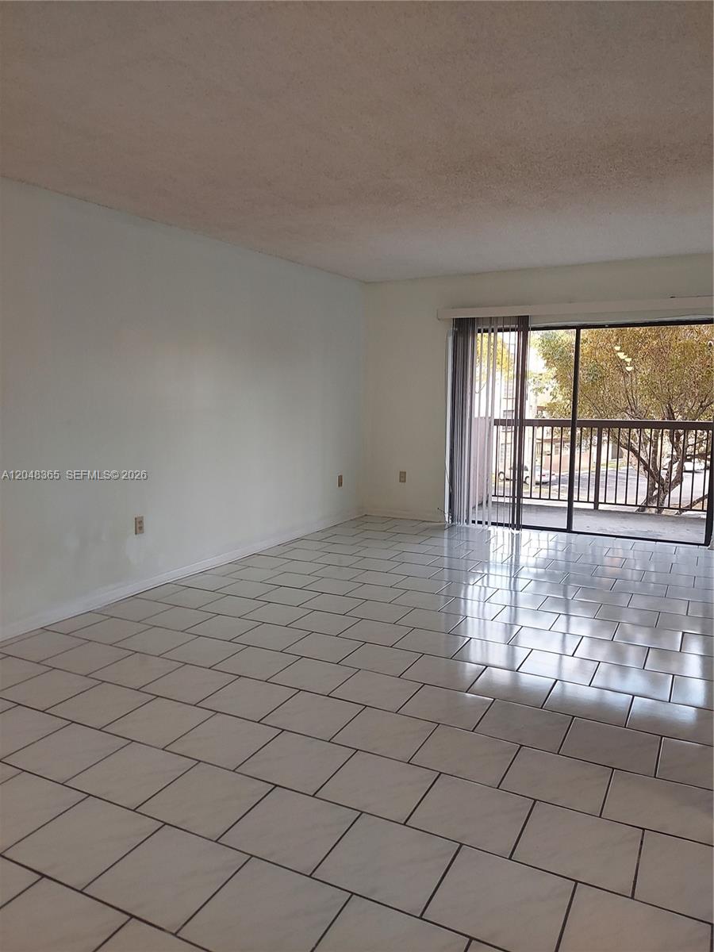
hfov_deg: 54.9
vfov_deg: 69.4
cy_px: 476
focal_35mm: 25
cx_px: 357
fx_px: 688
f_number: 2
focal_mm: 4.6
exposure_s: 1/60
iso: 50
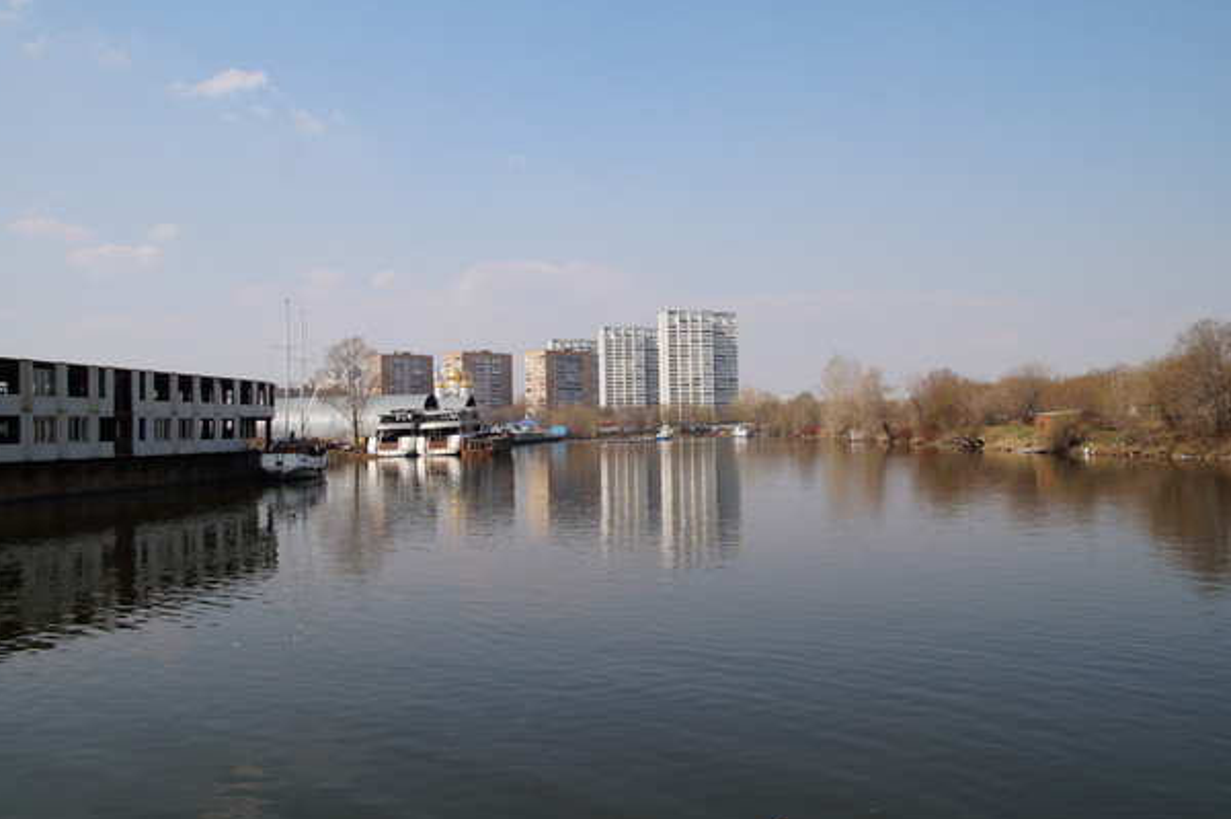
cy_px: 415
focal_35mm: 32
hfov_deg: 58.8
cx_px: 624
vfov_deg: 41.0
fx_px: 1093
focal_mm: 20
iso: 100
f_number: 10
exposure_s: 1/200
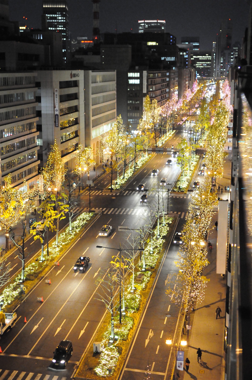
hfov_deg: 25.7
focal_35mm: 52
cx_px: 126
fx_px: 553
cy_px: 190
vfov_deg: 37.9
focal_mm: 35
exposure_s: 1/80
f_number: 2.2
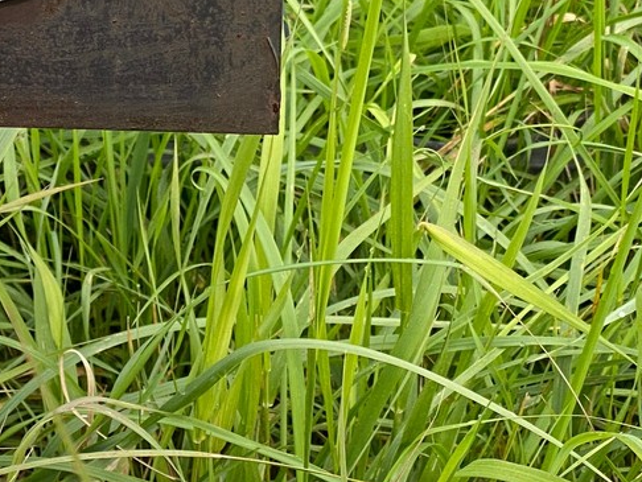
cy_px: -17
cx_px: -63
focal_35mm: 154
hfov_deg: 12.6
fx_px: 2858
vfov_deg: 9.6
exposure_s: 1/390
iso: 20
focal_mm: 6
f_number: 2
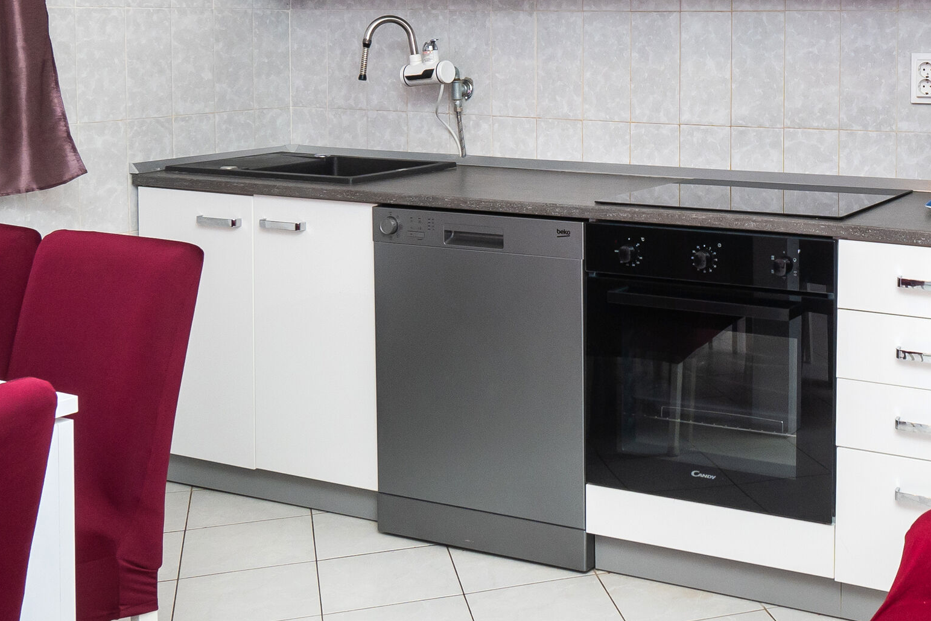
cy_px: 84
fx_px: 1267
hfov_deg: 39.0
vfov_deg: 26.8
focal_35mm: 49
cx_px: 725
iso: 640
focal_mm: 18
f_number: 8
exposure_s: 1/100
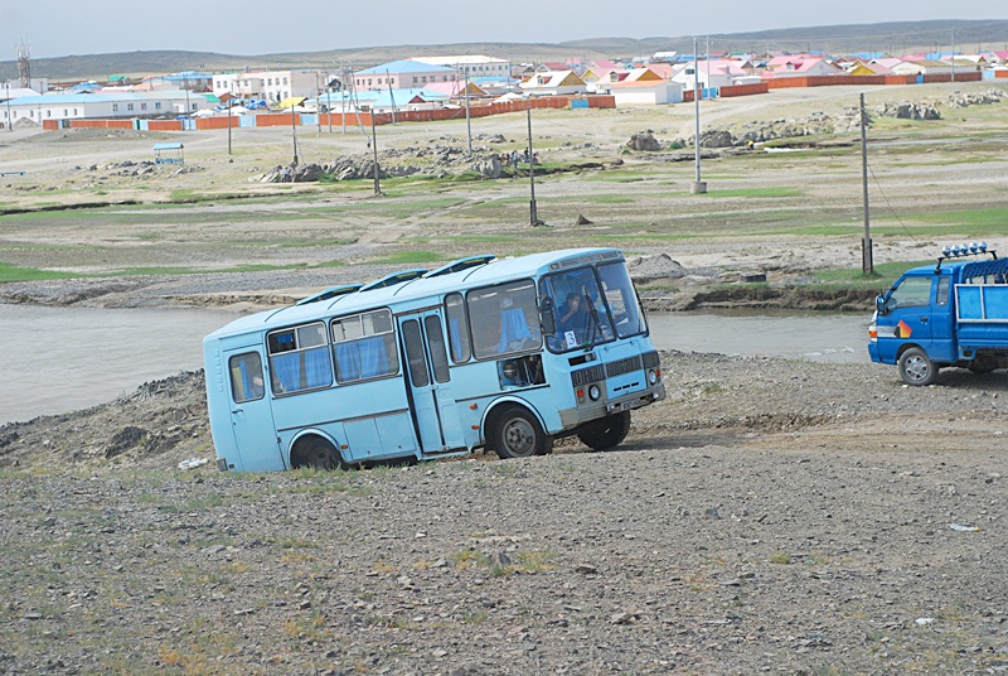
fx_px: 2103
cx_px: 504
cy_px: 338
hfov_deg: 27.0
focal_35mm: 75
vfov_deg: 18.2
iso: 400
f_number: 5.6
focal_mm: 50
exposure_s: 1/1250
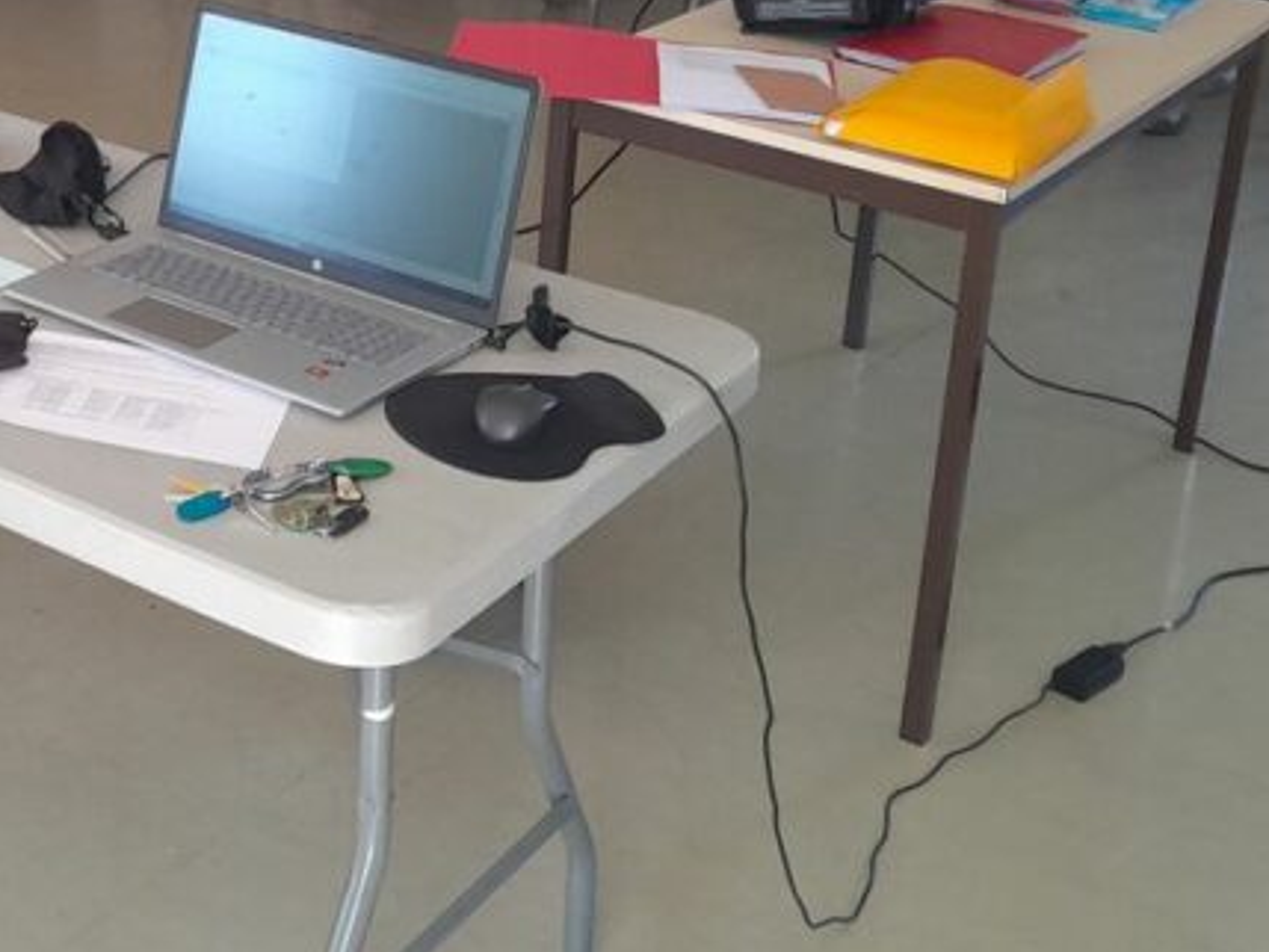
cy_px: -124
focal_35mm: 62
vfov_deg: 22.2
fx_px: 2274
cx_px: -98
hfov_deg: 28.6
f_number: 1.8
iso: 160
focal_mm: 3.98
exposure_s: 1/50
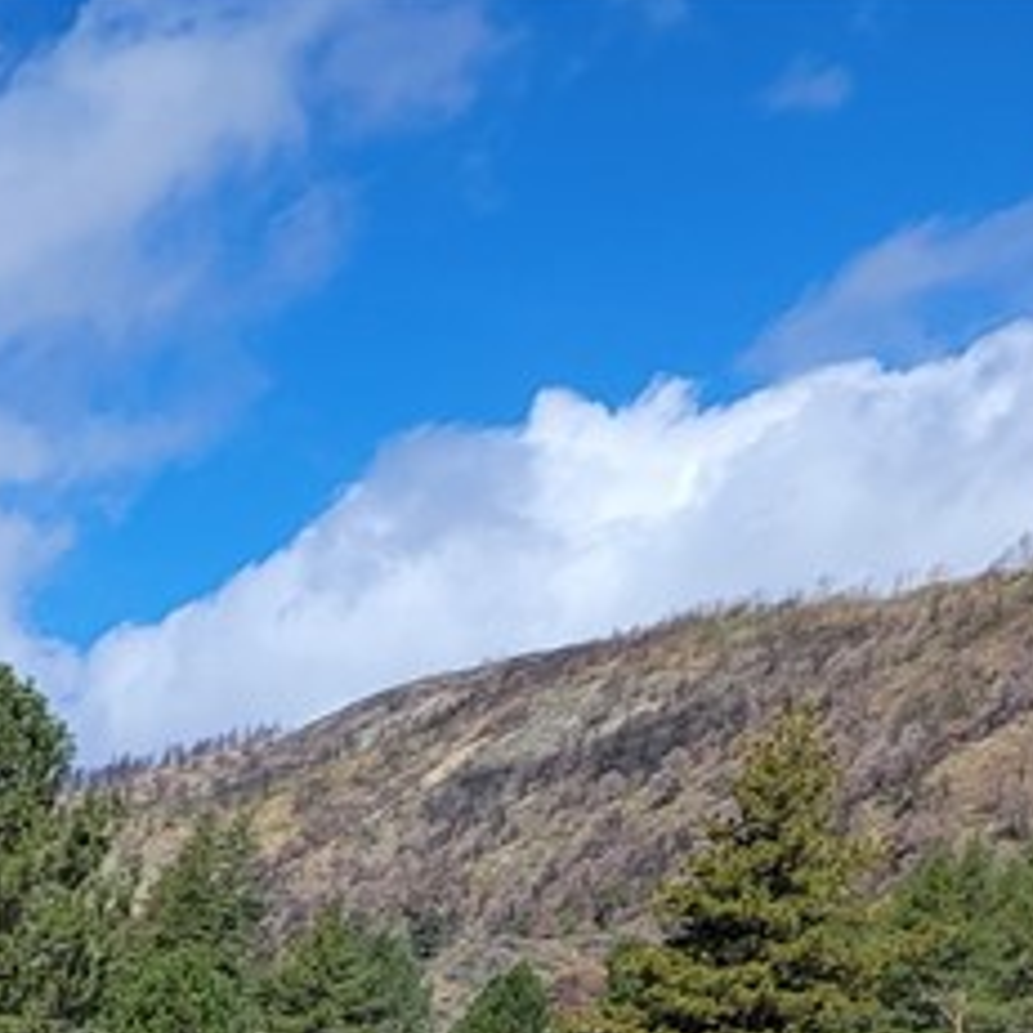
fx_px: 3444
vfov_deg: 15.3
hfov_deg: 14.4
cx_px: -984
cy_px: 1695
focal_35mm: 102
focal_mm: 5.4
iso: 40
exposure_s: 1/3483
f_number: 1.8
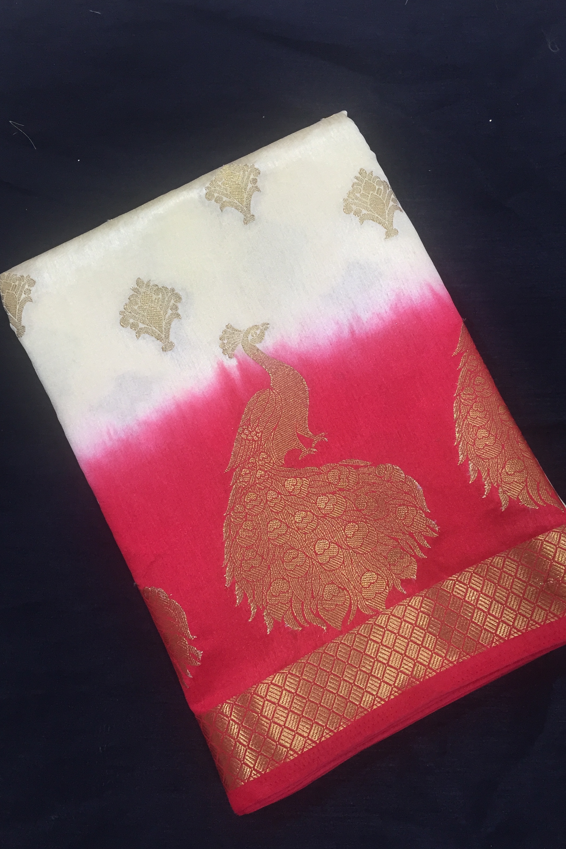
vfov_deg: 60.3
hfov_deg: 42.3
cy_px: 434
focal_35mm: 31
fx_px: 731
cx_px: 316
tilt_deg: -82.1
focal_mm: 4.15
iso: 125
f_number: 2.2
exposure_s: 1/33
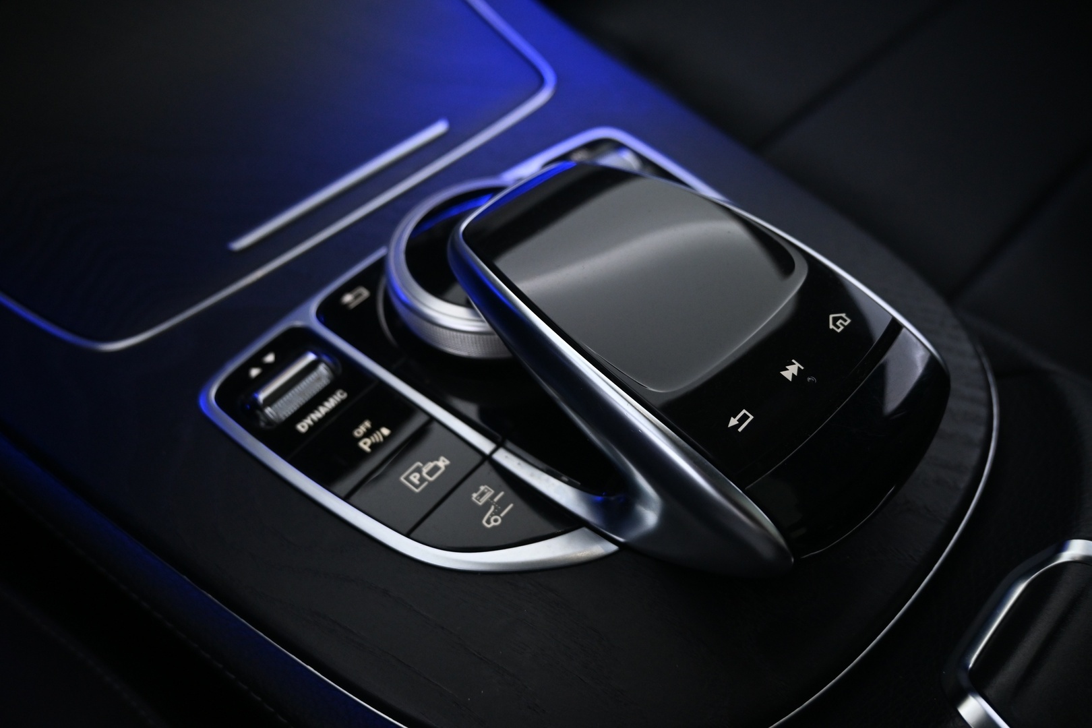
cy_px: 364
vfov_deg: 44.6
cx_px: 546
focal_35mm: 29
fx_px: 887
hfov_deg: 63.2
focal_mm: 19.5
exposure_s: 1/30
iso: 1400
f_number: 3.8
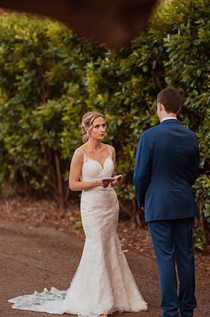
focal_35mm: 150
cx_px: 107
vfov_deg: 13.7
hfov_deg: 9.1
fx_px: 1316
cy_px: 168
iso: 320
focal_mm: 135
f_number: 1.8
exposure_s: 1/800
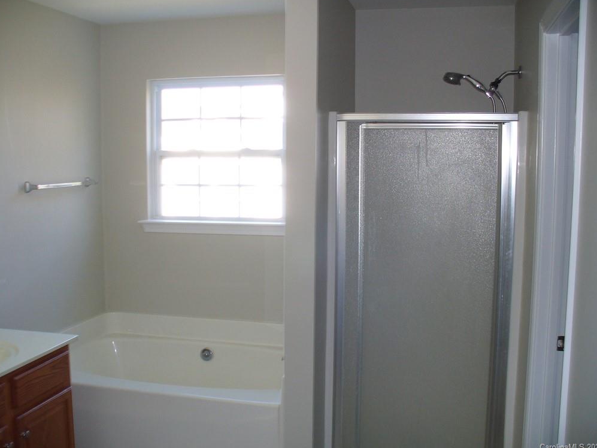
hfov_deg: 49.0
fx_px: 655
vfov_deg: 37.7
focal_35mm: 38
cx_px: 302
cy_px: 223
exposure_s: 1/30
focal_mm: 6.1
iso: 100
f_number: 2.8
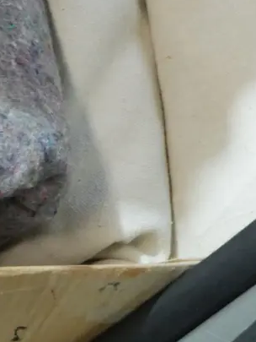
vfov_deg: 11.3
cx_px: 11
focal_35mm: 172
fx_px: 1695
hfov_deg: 8.6
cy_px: -77
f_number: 5.4
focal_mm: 34
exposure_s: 1/50
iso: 3200
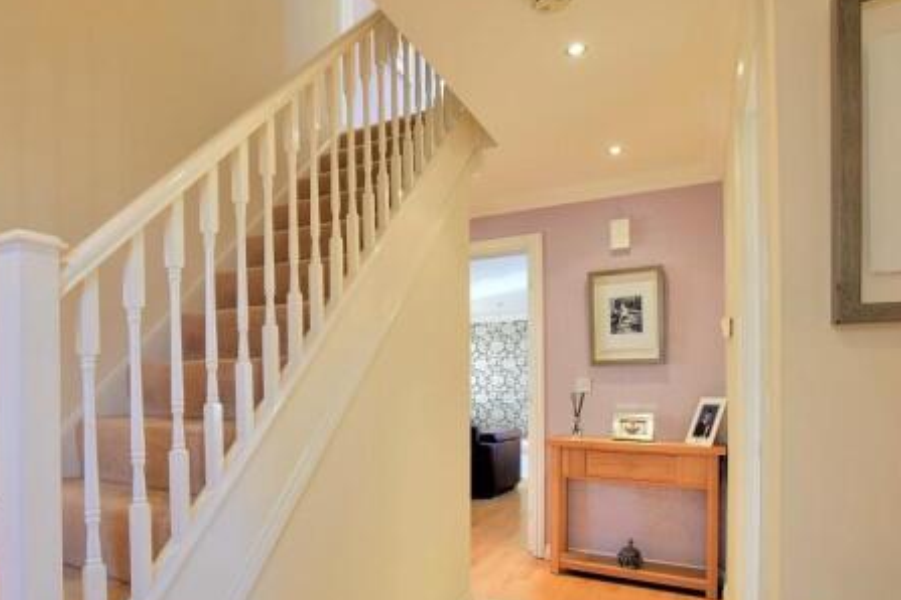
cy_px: 386
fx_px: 551
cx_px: 310
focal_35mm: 22
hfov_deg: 76.4
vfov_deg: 56.3
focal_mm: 10
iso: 100
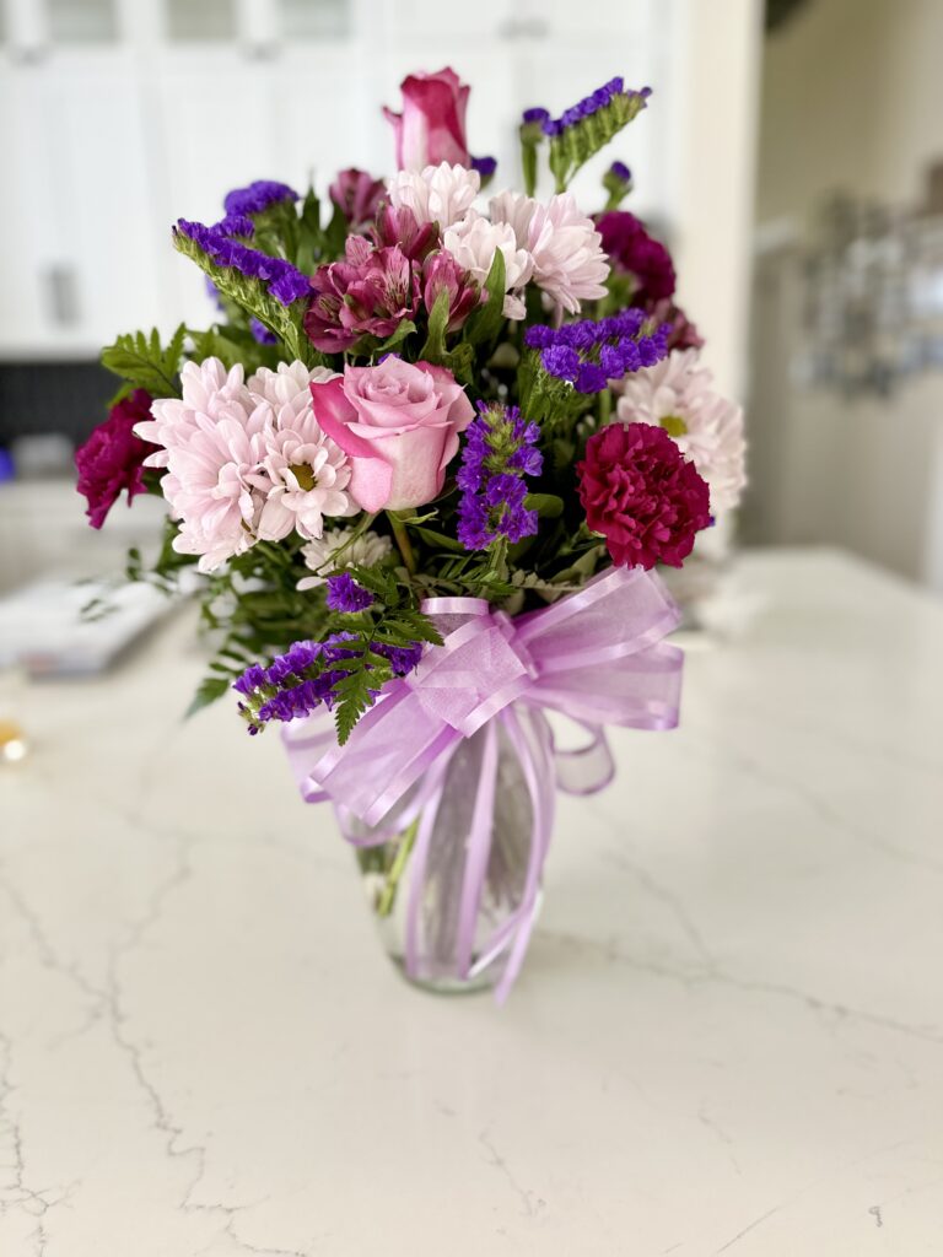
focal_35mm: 24
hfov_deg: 56.8
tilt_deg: -16.2
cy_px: 628
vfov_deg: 71.6
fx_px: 872
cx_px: 472
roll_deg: +0.9
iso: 250
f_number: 1.78
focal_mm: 6.86
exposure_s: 1/66
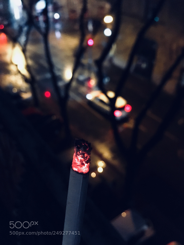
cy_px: 122
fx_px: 206
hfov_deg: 48.2
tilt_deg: -36.4
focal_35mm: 29
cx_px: 92
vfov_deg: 61.7
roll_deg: +0.1
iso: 1600
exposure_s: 1/17
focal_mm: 4.15
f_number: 2.2
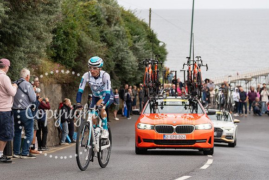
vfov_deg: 13.3
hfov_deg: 19.7
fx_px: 770
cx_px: 85
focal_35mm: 103
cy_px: 48
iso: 320
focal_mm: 70
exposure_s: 1/1000
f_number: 3.5
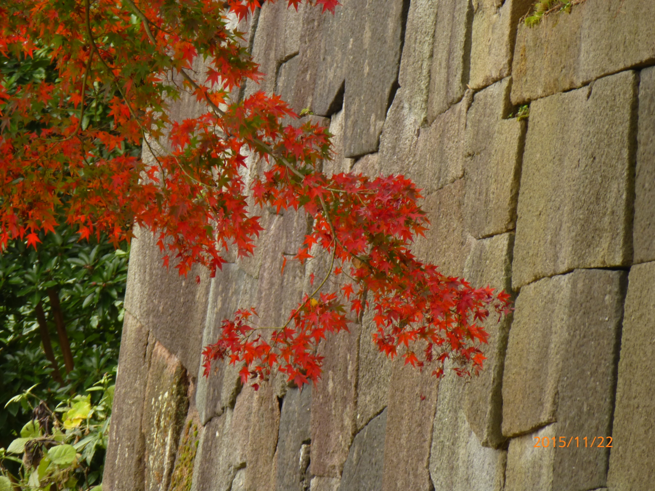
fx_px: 8628
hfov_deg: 4.3
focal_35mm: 456
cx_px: 328
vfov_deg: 3.3
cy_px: 246
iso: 100
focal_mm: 81.7
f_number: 6.3
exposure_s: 1/20
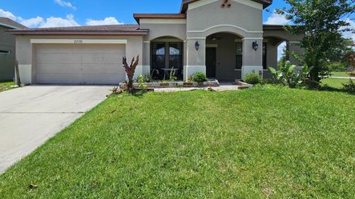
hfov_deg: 99.3
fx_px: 151
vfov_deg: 65.6
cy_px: 70
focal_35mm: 16
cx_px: 171
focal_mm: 2.2
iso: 50
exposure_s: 1/3255
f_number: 2.2
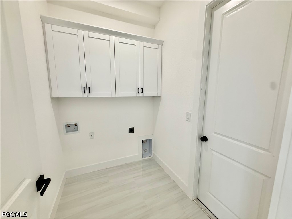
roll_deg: -0.1
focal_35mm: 14
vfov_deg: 85.7
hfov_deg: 102.1
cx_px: 146
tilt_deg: -7.4
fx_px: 118
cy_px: 110
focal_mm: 2.22
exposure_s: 1/120
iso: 80
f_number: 2.2
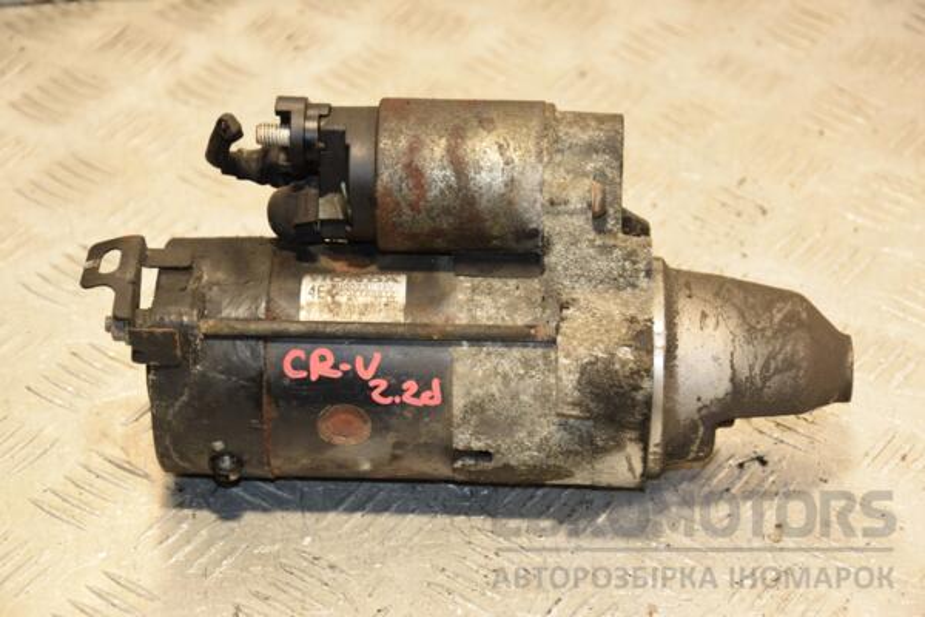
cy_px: 308
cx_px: 462
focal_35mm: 105
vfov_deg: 13.0
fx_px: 2698
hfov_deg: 19.5
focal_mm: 70
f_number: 5.3
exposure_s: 1/125
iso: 800
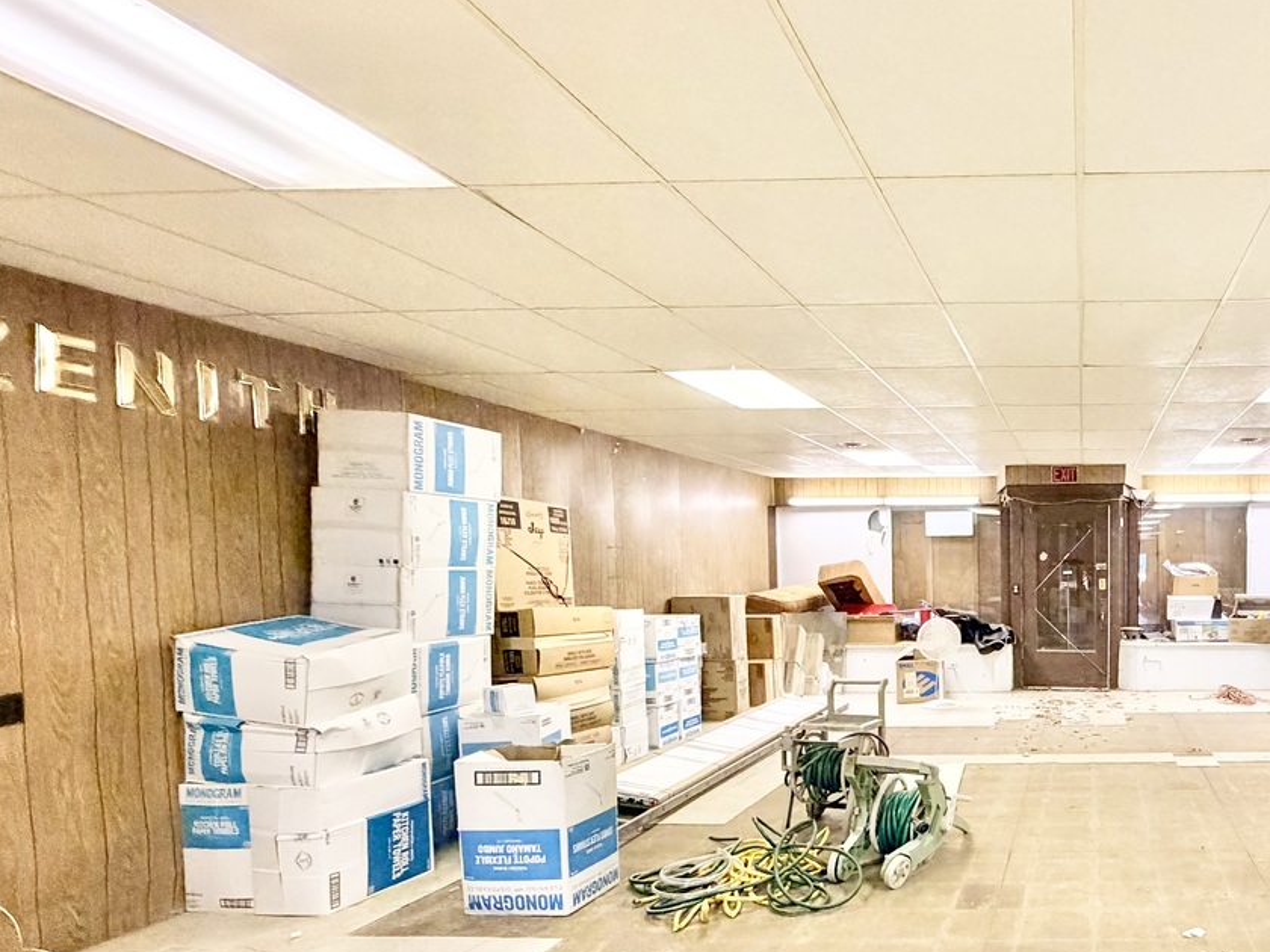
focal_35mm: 24
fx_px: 881
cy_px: 617
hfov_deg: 63.1
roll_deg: +0.4
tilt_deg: -4.2
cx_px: 1076
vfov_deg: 55.9
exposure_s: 1/60
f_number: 2.2
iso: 400
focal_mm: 2.22
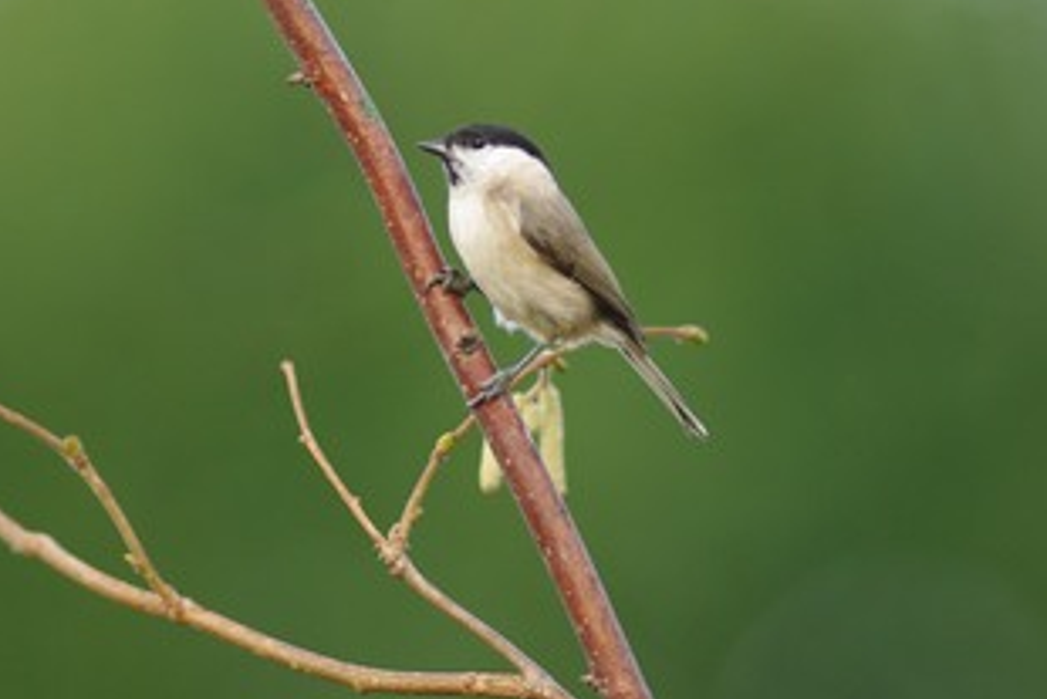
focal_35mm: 595
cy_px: 243
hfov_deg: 3.5
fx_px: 17312
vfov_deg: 2.3
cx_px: 554
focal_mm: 300
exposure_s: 1/350
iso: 400
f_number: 3.5
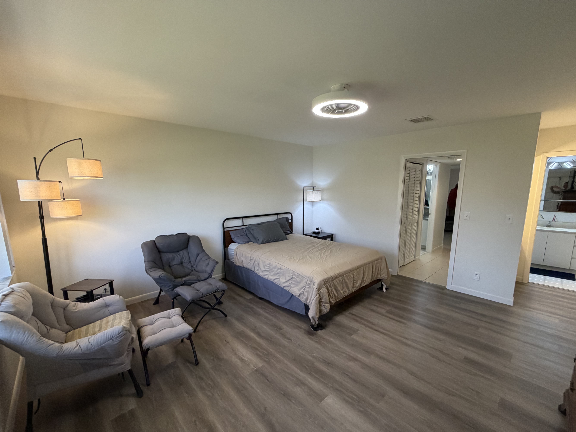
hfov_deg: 98.1
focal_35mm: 15
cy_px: 228
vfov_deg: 81.7
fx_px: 250
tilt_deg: -9.5
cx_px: 298
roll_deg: +0.7
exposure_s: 1/120
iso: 320
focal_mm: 2.22
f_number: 2.2
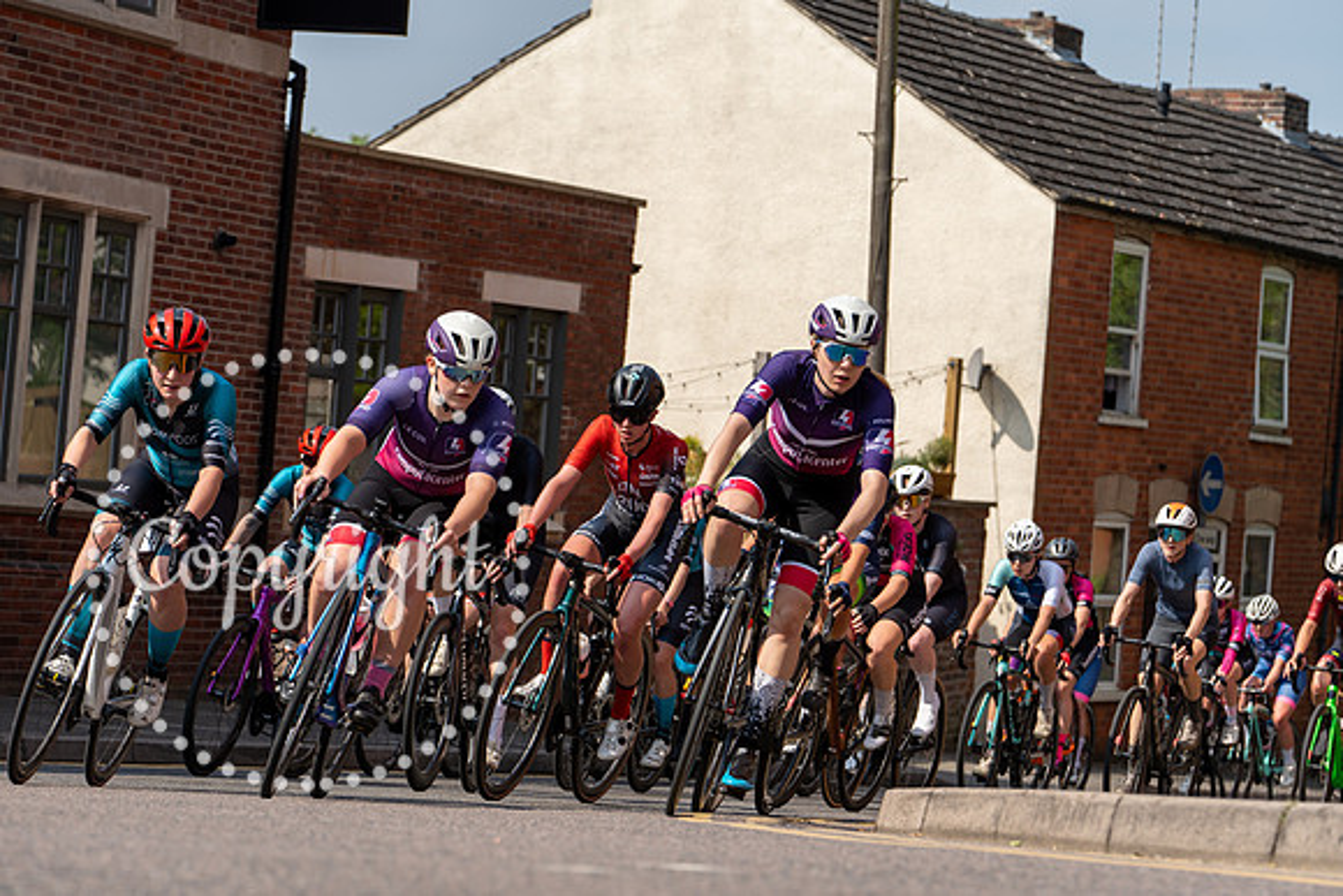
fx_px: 4254
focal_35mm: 114
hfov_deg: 17.9
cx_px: 672
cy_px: 448
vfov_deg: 12.0
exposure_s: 1/1250
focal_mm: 114
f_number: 5
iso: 200
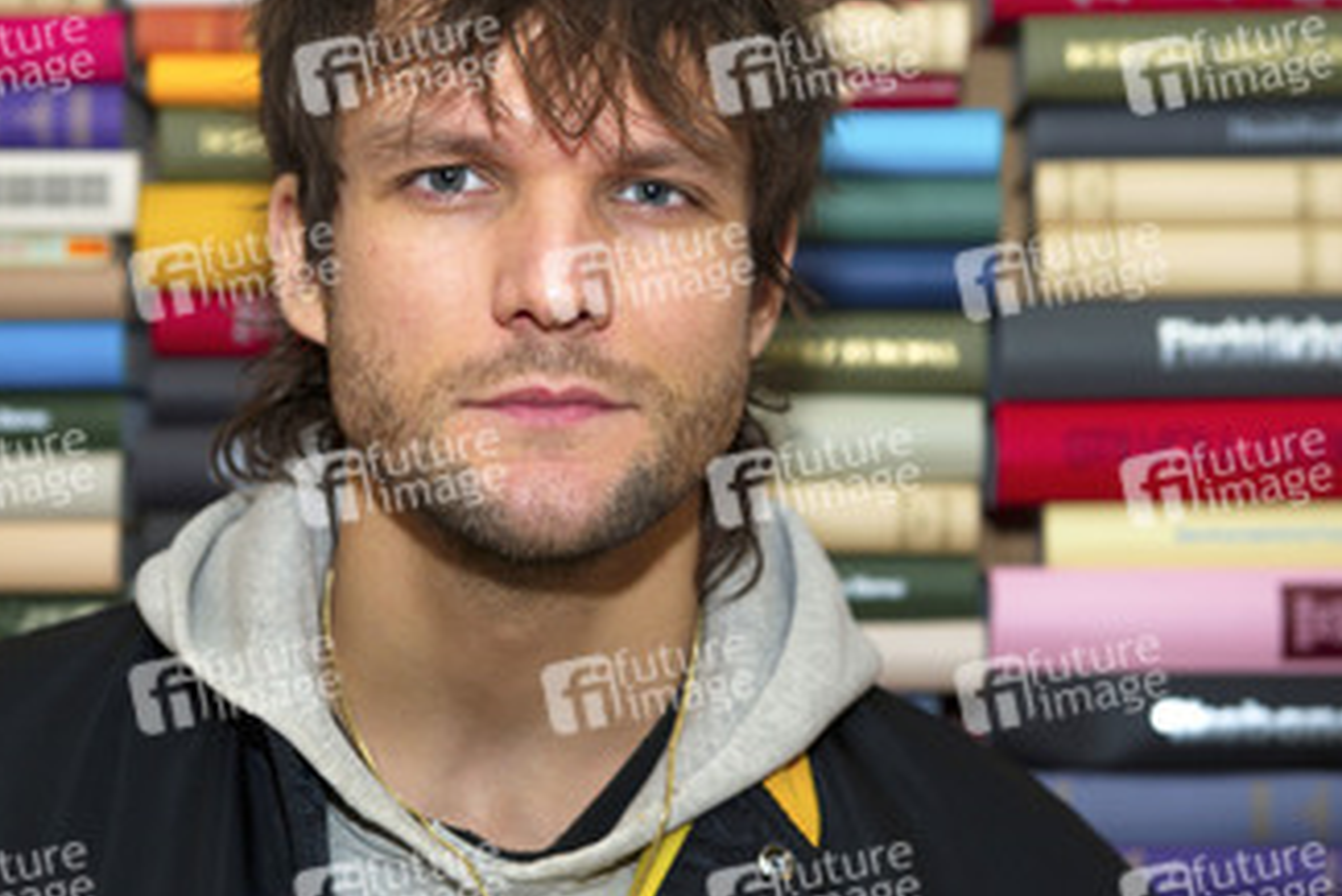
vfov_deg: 16.5
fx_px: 3095
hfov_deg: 24.5
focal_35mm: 83
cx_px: 702
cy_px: 376
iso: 1000
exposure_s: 1/125
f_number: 4
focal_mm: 60
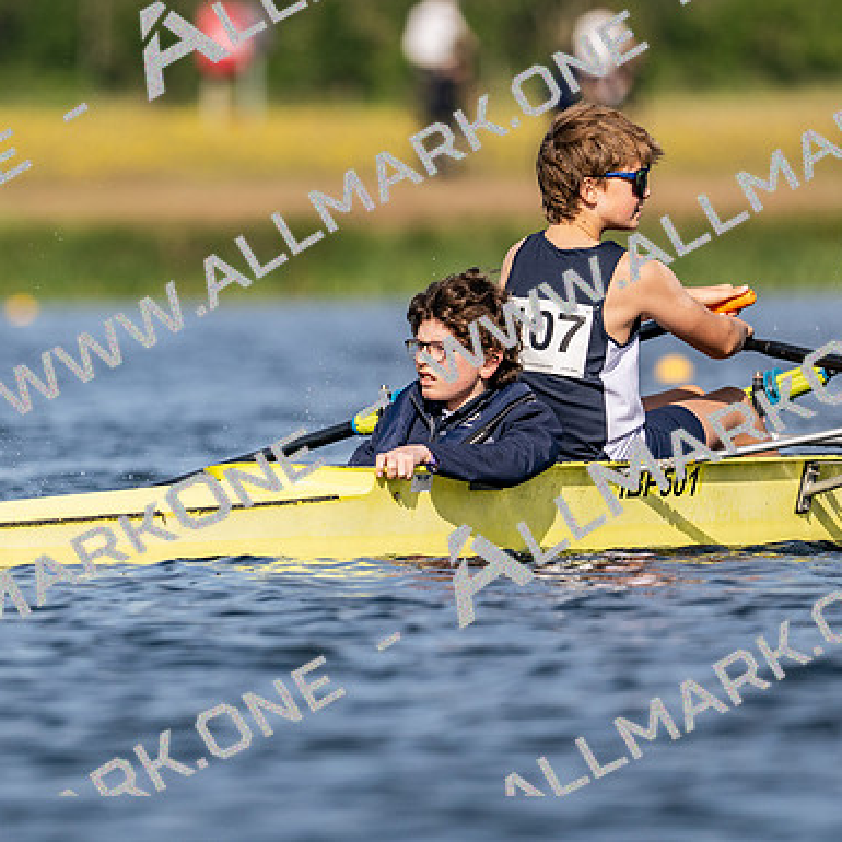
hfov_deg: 2.3
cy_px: 421
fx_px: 21162
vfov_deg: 2.3
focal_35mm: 769
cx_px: 260
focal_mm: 400
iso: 200
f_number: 4.5
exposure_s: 1/2500
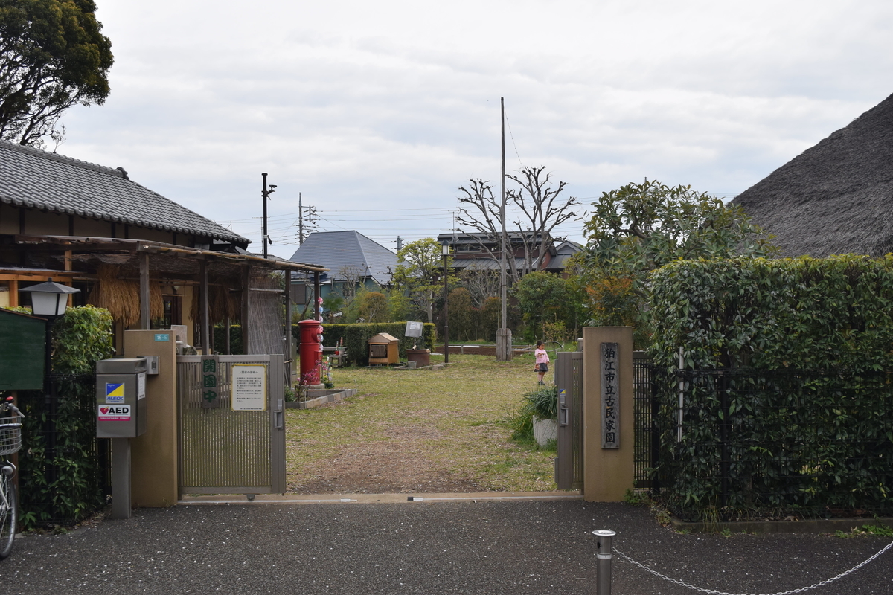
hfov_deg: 47.9
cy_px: 298
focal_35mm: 40
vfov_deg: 33.0
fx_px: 1005
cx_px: 446
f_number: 6.3
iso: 400
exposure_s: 1/1600
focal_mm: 27
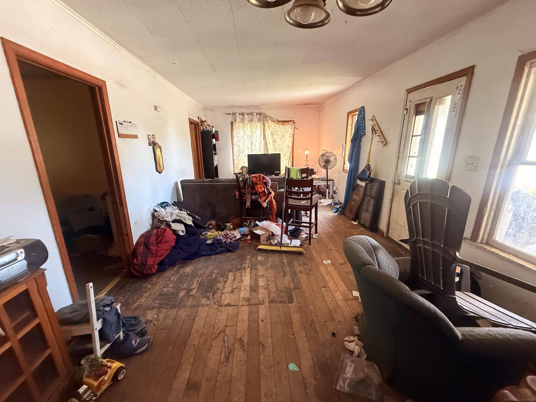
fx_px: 217
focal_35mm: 14
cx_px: 268
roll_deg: -0.2
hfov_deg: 102.1
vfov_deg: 85.7
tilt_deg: -13.6
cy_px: 201
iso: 640
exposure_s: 1/60
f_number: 2.2
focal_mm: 2.22
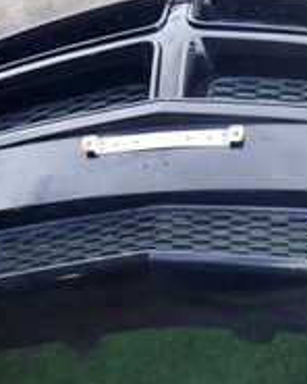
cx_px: 247
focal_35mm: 95
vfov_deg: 20.1
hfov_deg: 16.1
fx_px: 1079
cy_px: 143
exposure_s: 1/125
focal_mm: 5.4
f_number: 2.3
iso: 125
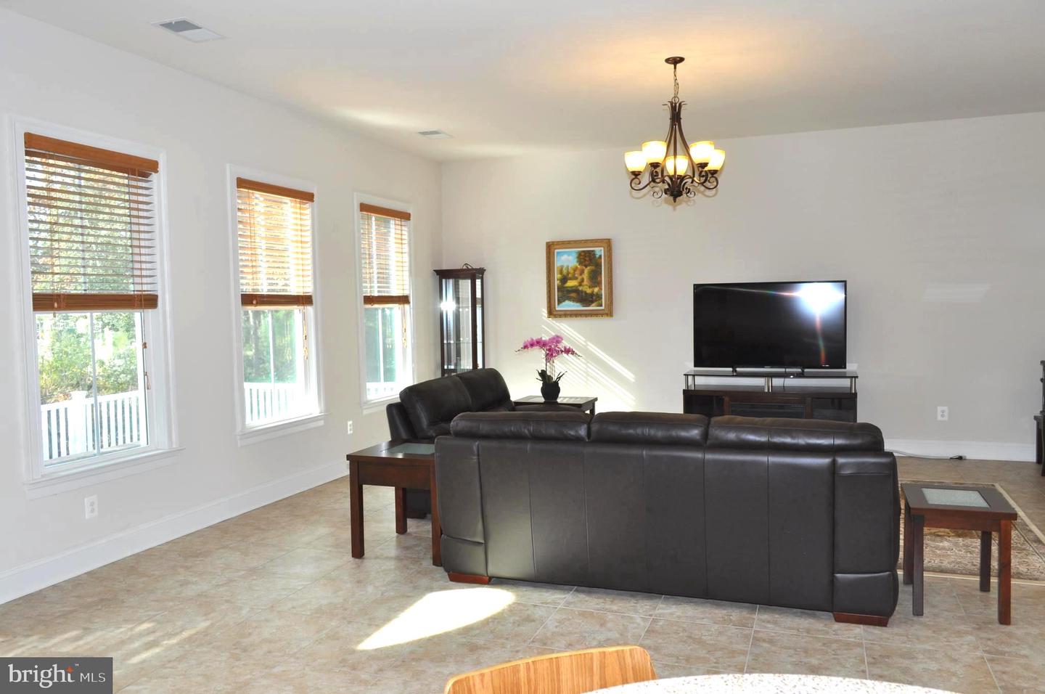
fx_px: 783
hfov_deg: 67.5
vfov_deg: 47.8
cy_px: 347
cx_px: 522
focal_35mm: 27
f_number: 8
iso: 200
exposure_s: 1/30
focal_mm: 18
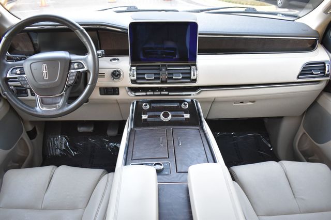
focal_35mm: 30
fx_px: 276
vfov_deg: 43.6
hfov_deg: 62.0
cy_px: 110
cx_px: 166
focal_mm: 20
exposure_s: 1/60
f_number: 3.5
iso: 1100
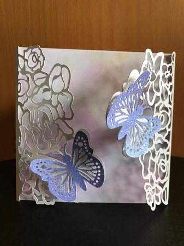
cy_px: 123
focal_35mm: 28
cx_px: 92
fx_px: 199
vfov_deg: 63.5
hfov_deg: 49.7
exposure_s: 1/33
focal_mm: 3.99
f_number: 1.8
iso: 40
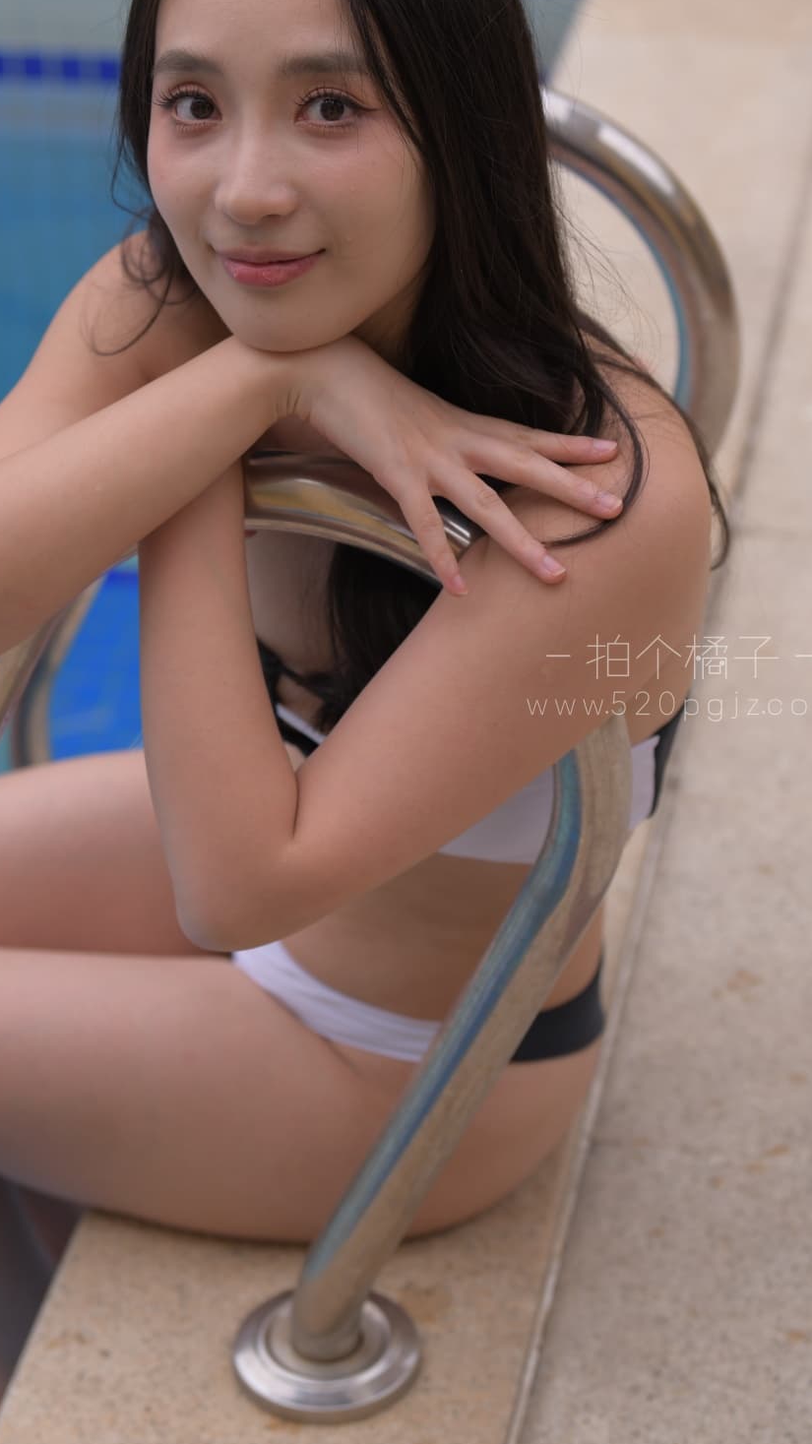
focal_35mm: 90
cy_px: 628
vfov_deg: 23.7
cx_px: 310
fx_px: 3446
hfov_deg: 13.4
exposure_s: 1/640
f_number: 4
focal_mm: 70
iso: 280
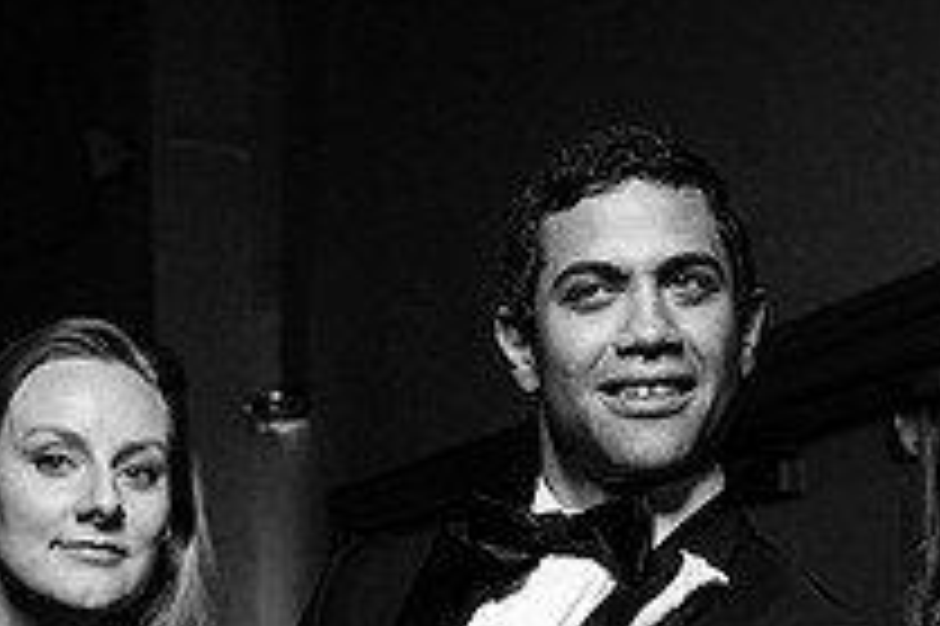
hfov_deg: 19.4
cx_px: 566
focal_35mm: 105
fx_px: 2739
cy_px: 830
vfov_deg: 12.6
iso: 2000
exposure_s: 1/200
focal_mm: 35
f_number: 4
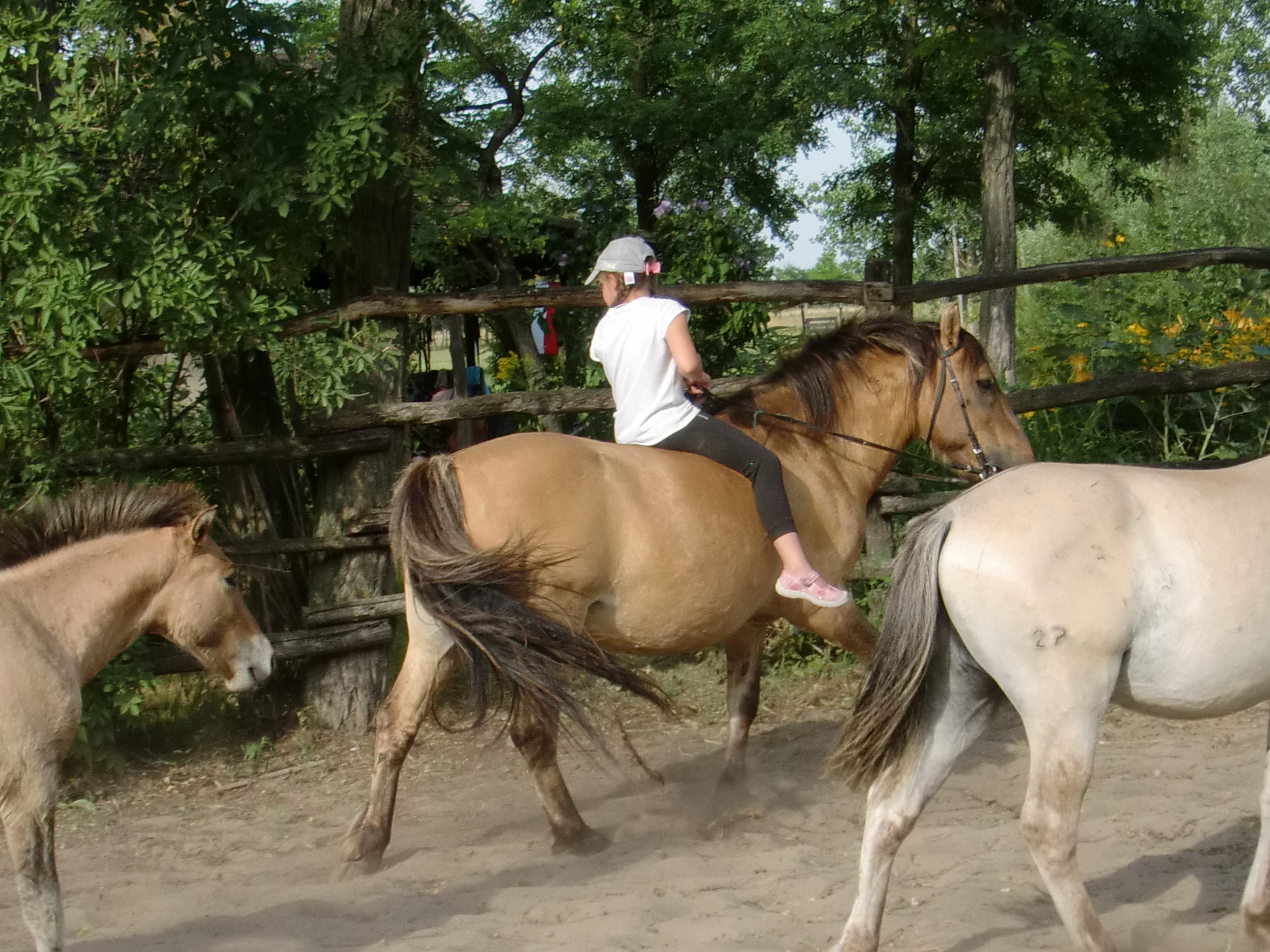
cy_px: 707
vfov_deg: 19.5
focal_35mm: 75
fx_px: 2751
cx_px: 571
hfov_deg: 26.0
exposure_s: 1/320
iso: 64
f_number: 3.9
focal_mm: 6.66
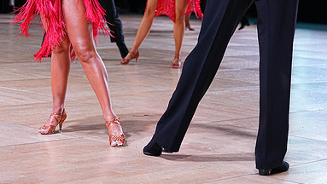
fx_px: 963
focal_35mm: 111
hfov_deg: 19.3
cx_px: 164
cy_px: -39
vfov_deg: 10.7
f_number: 4
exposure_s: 1/400
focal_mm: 70
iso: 1600
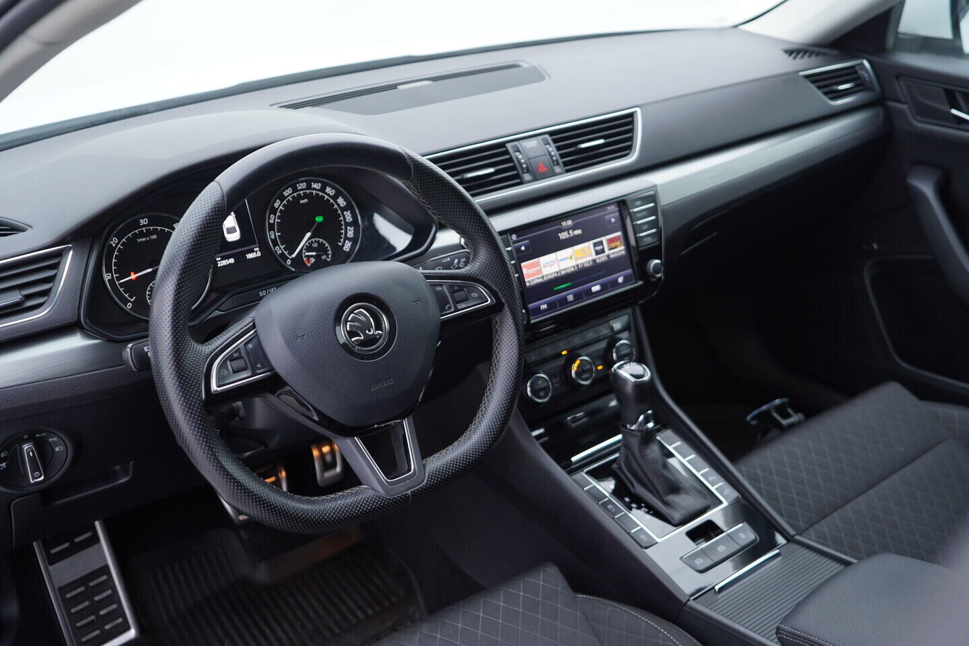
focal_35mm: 36
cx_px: 484
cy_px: 323
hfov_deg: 53.1
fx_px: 969
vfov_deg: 36.9
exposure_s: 1/40
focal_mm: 24
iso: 160
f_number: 2.8
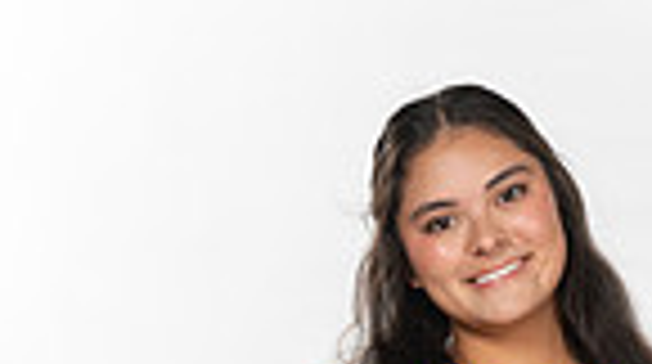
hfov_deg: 10.7
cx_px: 508
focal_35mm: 202
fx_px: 3486
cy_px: 939
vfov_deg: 5.7
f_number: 7.1
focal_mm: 62
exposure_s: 1/320
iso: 800
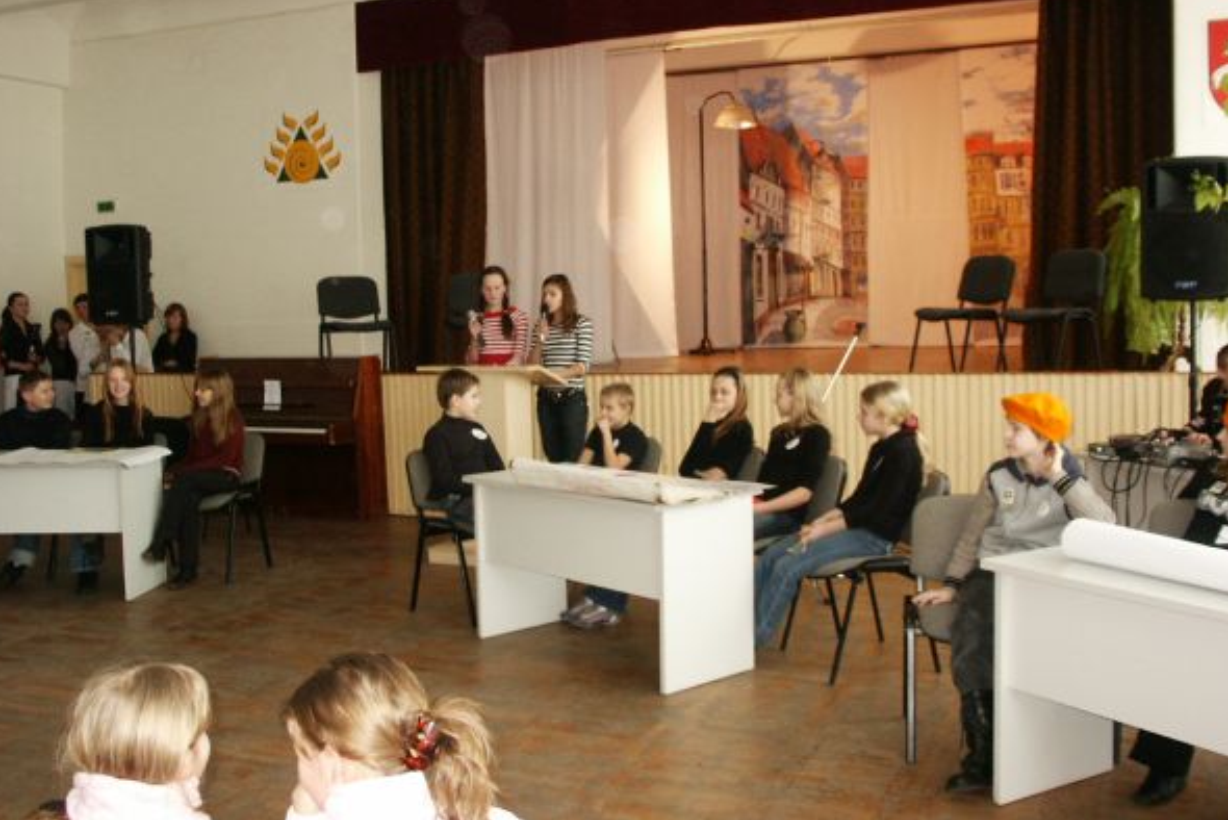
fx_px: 1263
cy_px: 391
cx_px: 610
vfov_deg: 36.0
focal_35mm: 37
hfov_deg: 51.9
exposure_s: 1/90
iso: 200
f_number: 3
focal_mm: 7.18
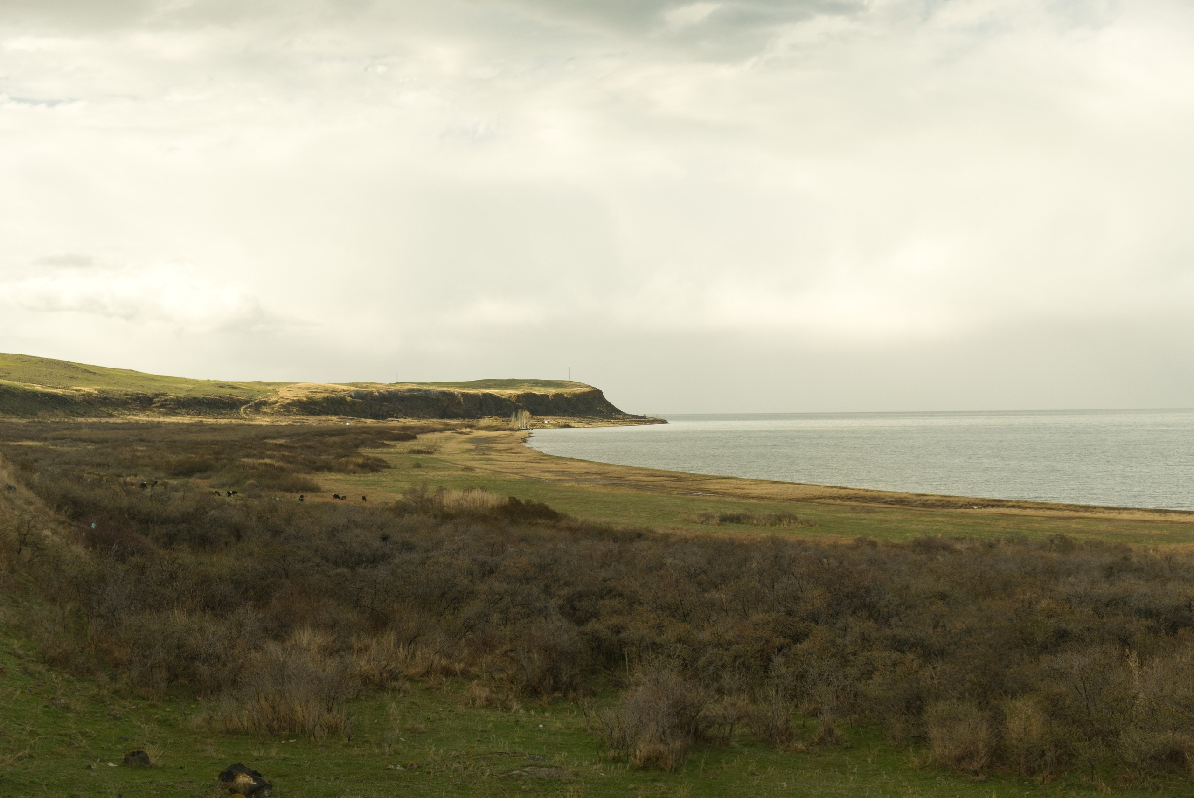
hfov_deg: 43.6
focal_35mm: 45
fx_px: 1494
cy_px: 399
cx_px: 597
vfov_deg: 29.9
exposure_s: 1/125
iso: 800
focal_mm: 30.2
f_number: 5.6
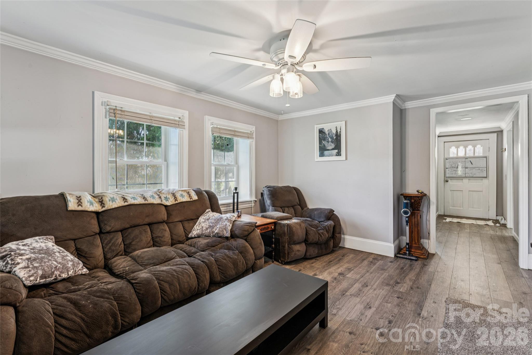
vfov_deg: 73.1
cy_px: 178
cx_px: 266
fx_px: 239
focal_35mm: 16
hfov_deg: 96.0
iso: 100
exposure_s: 1/1.67
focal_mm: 16.2
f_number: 10
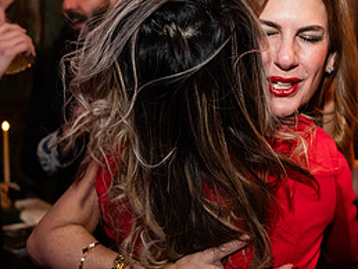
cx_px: 298
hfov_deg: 31.6
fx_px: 611
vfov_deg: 24.8
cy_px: 119
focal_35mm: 59
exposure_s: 1/100
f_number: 2.8
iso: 3200
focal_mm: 26
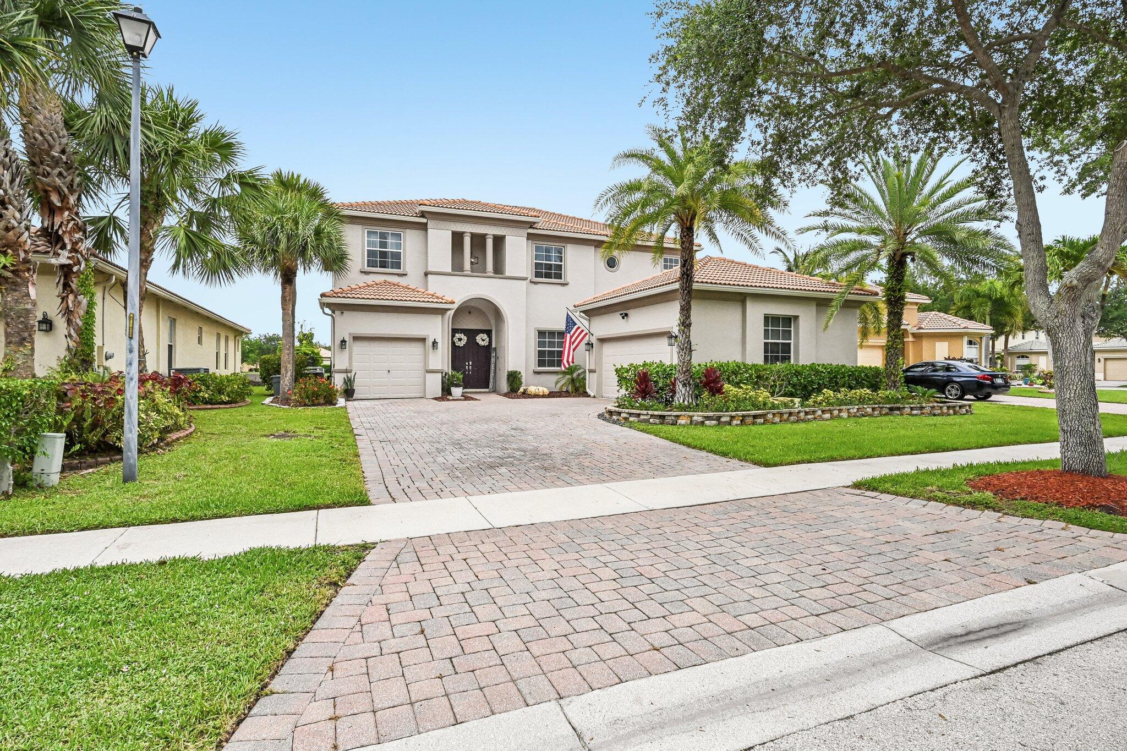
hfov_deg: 90.0
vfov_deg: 67.4
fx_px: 563
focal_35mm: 18
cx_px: 564
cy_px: 376
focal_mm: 18
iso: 2500
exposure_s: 1/6400
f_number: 8
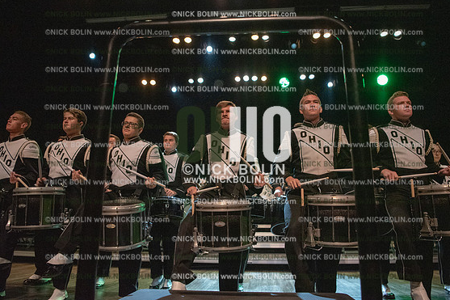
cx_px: 233
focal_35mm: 25
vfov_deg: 51.2
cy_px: 145
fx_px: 312
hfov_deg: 71.5
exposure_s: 1/4000
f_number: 2.8
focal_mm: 24
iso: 10000
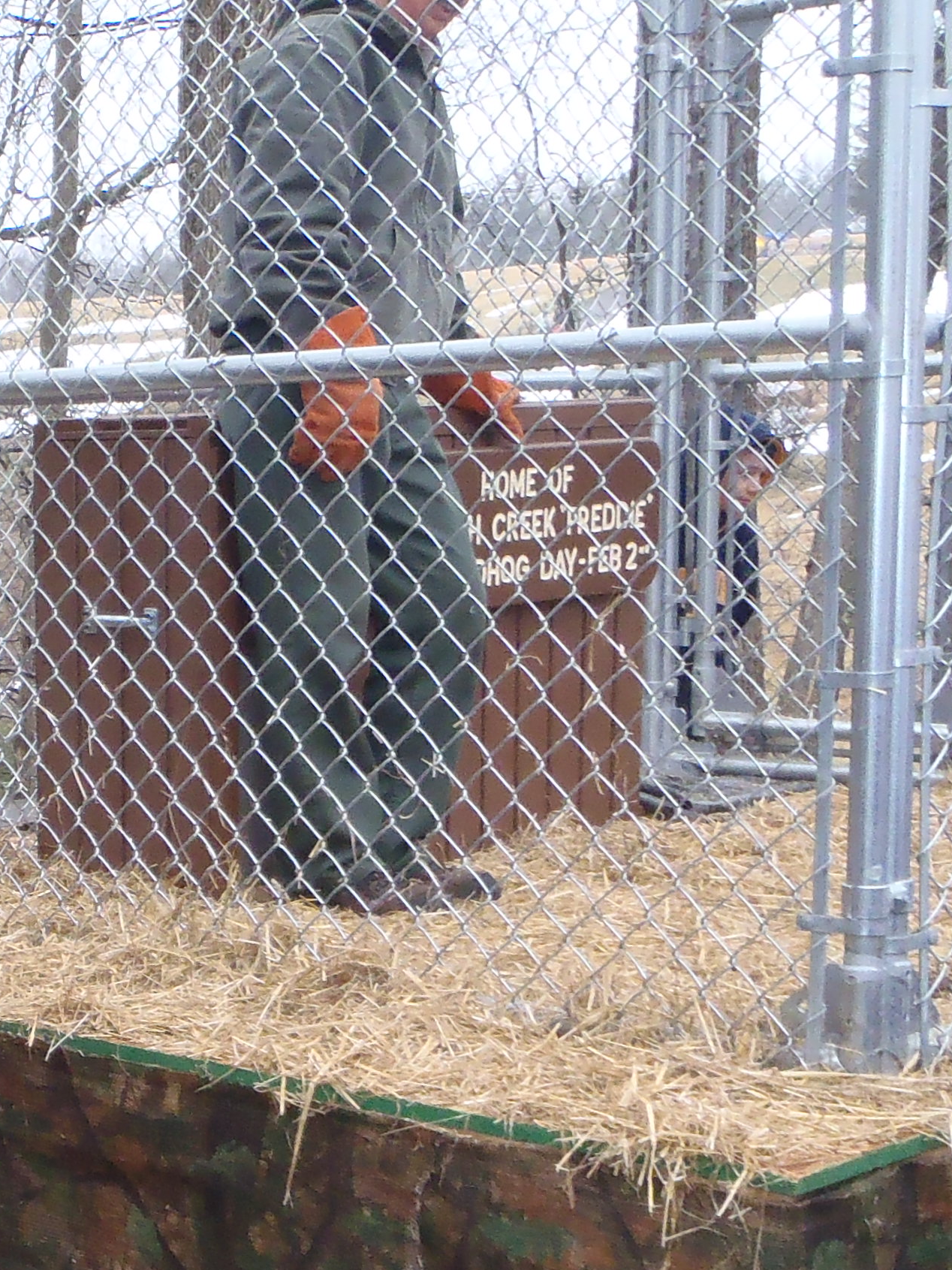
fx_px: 2604
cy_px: 901
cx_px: -383
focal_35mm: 71
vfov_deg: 27.1
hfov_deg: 18.8
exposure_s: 1/200
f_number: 3.5
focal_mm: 5
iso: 250
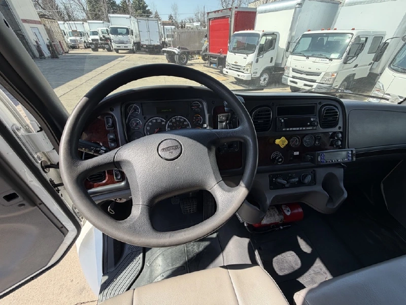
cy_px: 152
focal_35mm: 14
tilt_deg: -36.7
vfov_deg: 85.7
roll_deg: +0.2
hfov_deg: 102.1
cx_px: 203
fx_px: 164
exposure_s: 1/502
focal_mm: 2.22
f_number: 2.2
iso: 64
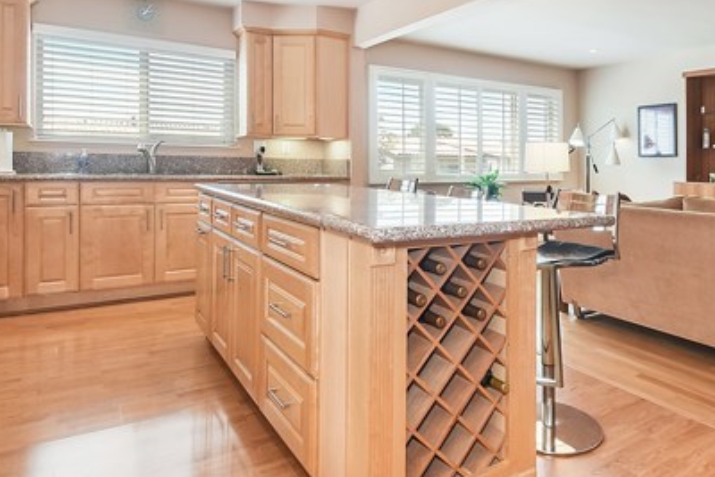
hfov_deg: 73.2
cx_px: 418
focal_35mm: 24
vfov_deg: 51.8
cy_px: 144
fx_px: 477
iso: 320
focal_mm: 10
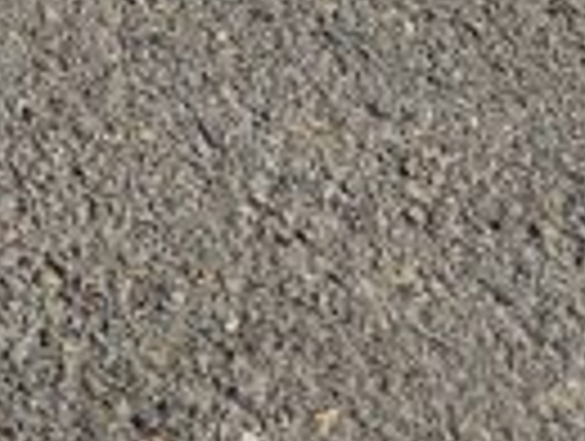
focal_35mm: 181
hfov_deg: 10.6
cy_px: -814
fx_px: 3065
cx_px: -261
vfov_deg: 7.4
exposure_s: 1/1554
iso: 32
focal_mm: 5.4
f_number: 1.8
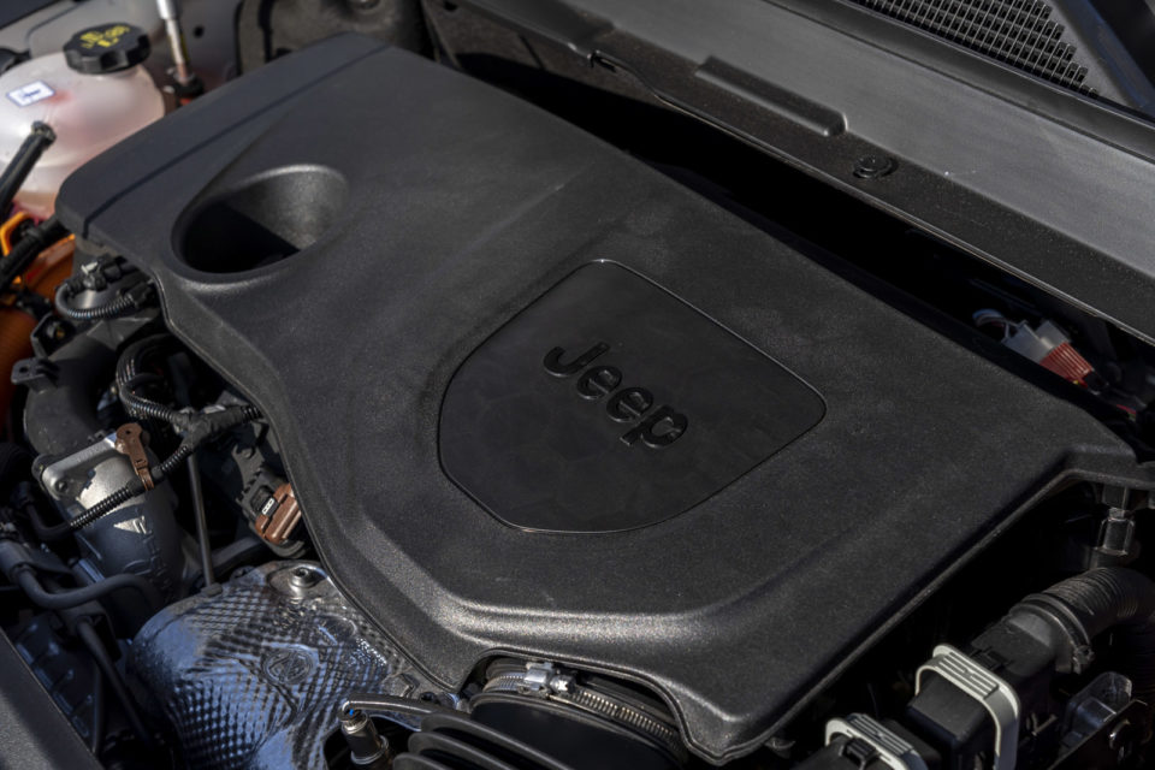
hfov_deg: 40.3
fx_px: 1572
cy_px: 385
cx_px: 578
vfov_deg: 27.5
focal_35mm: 49
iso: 100
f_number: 7.1
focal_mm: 49
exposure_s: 1/60
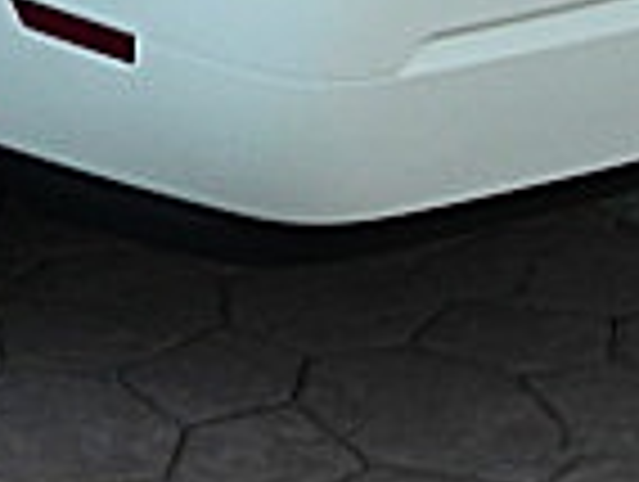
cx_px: -135
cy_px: -50
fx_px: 2996
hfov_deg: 11.9
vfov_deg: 9.1
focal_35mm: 162
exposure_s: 1/125
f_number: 2.8
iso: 50
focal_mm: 6.3
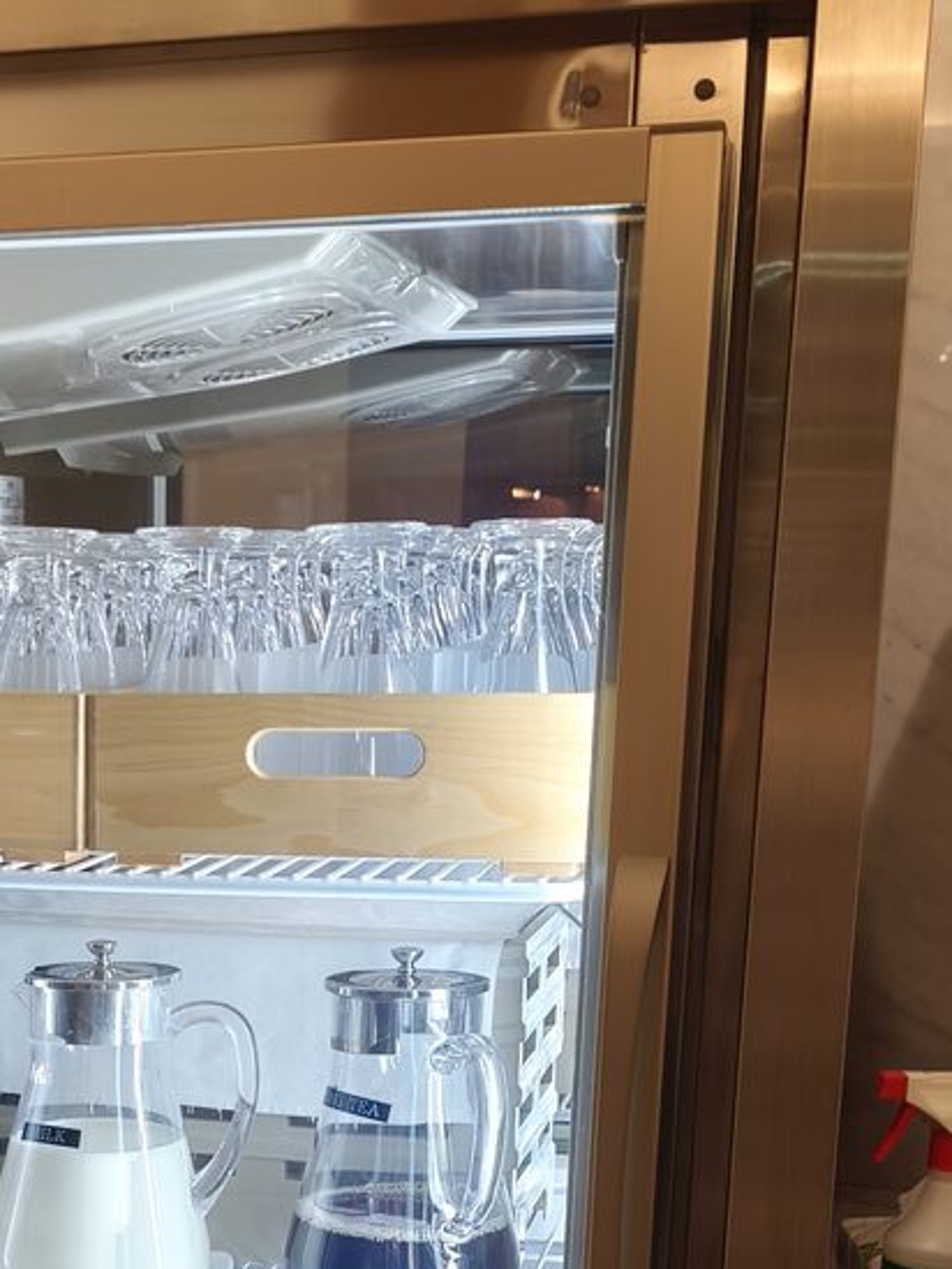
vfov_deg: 27.5
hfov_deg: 21.2
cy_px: 1237
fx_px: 2456
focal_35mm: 67
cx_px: 18
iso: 320
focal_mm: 6.45
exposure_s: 1/50
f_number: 1.62
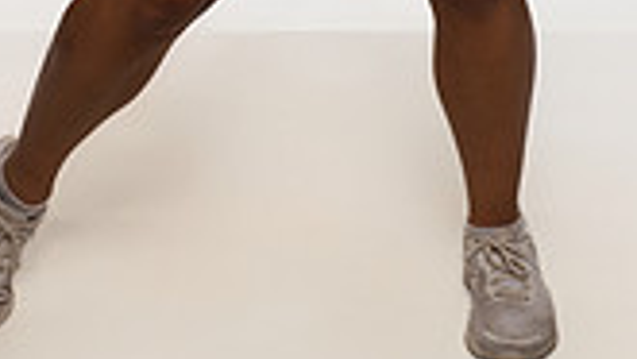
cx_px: 301
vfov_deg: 8.0
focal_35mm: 143
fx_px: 2417
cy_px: -417
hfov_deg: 15.0
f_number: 6.3
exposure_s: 1/200
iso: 500
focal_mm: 50
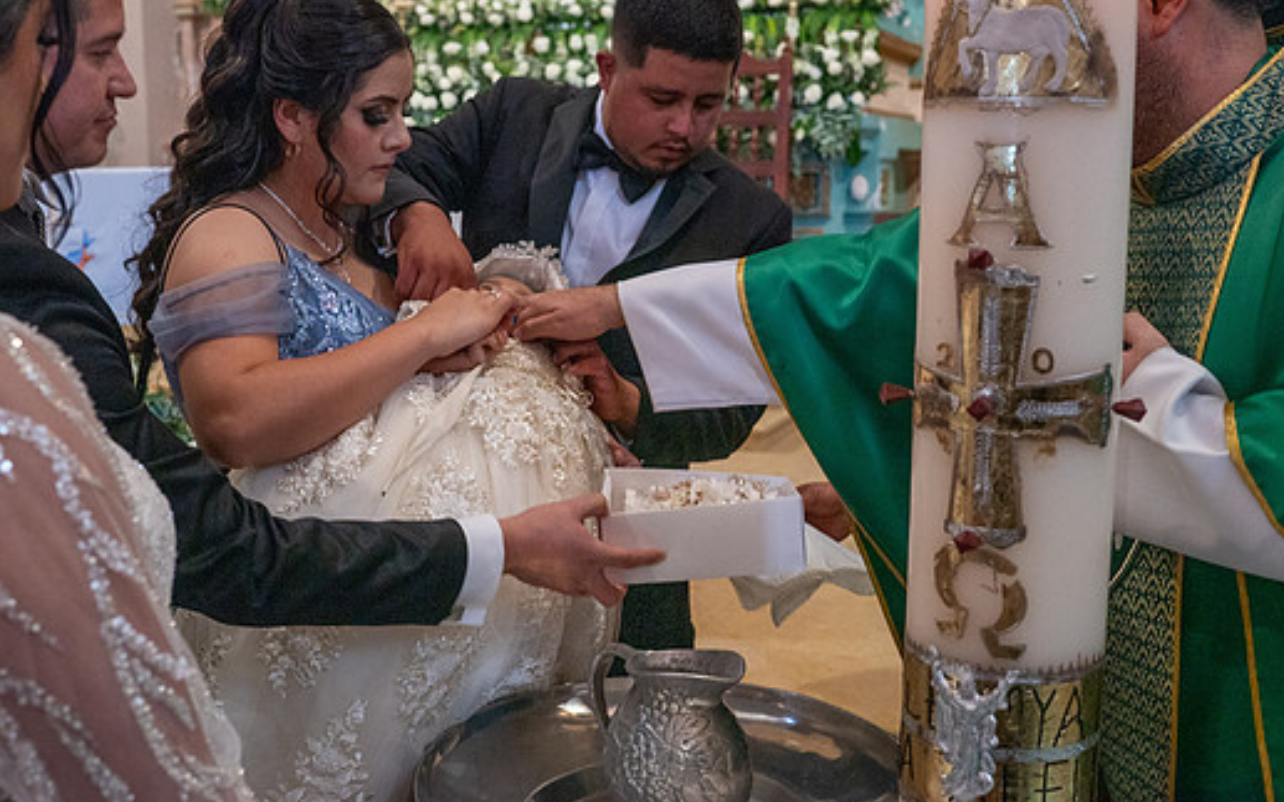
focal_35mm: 40
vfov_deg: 31.9
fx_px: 1400
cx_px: 599
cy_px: 344
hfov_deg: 49.2
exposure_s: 1/100
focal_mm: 35
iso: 2500
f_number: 5
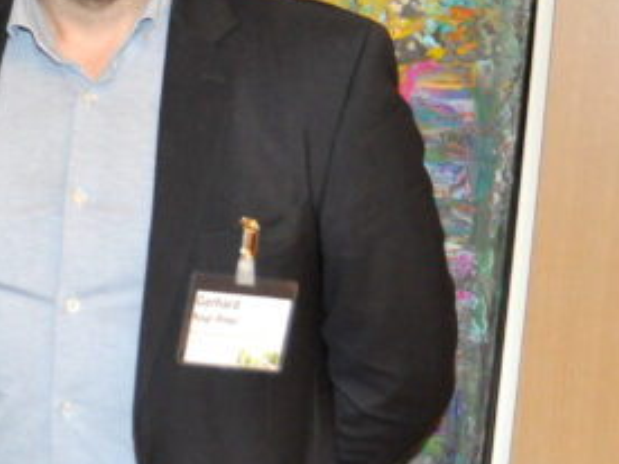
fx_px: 1623
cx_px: -224
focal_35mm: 91
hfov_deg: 19.6
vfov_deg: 16.1
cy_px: 67
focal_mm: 17
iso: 800
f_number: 2.8
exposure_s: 1/60
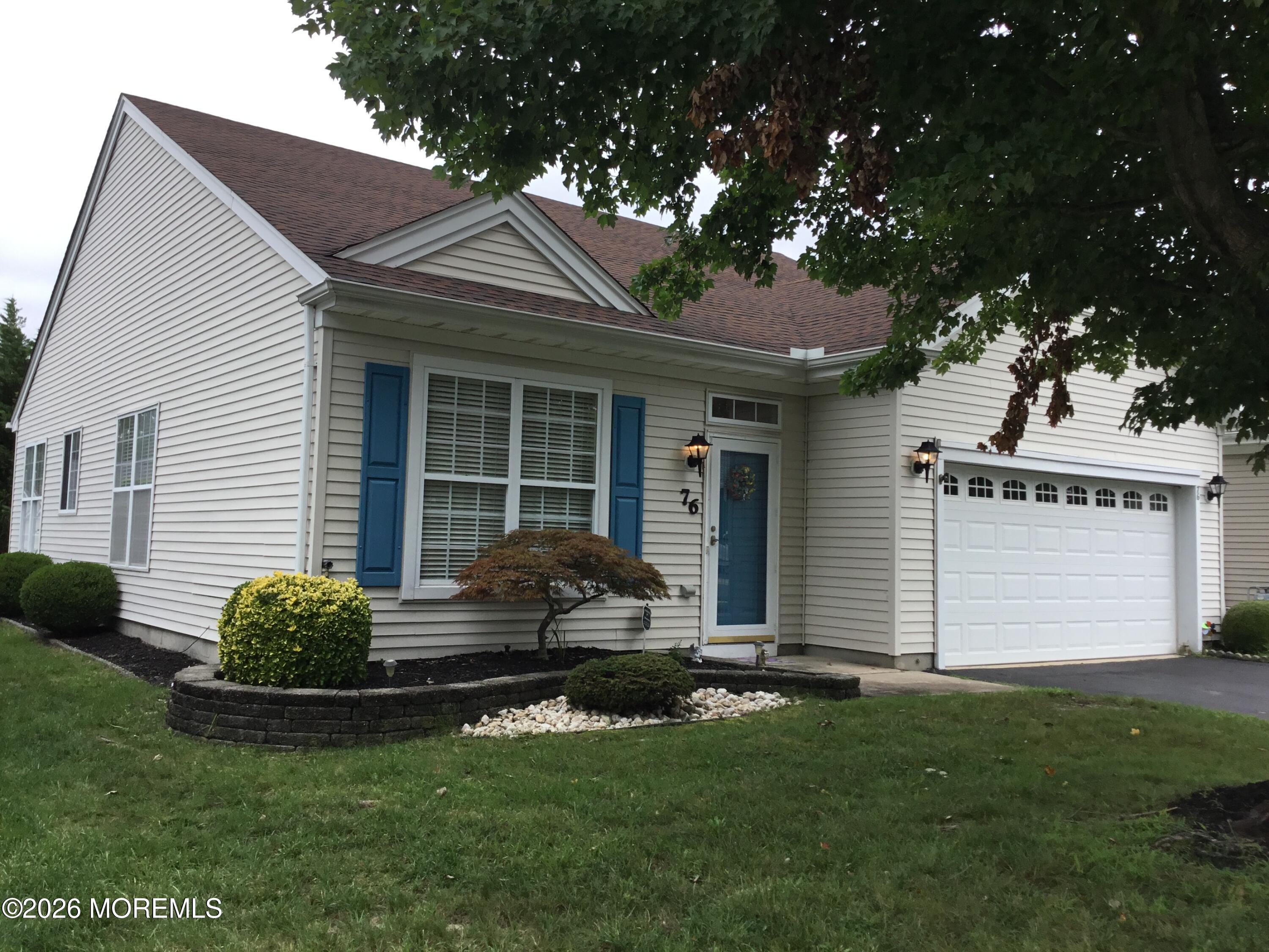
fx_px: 1136
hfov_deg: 58.4
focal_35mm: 31
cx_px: 634
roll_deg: -2.1
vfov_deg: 45.4
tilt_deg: +3.6
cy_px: 476
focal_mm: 3.3
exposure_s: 1/721
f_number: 2.4
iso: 25
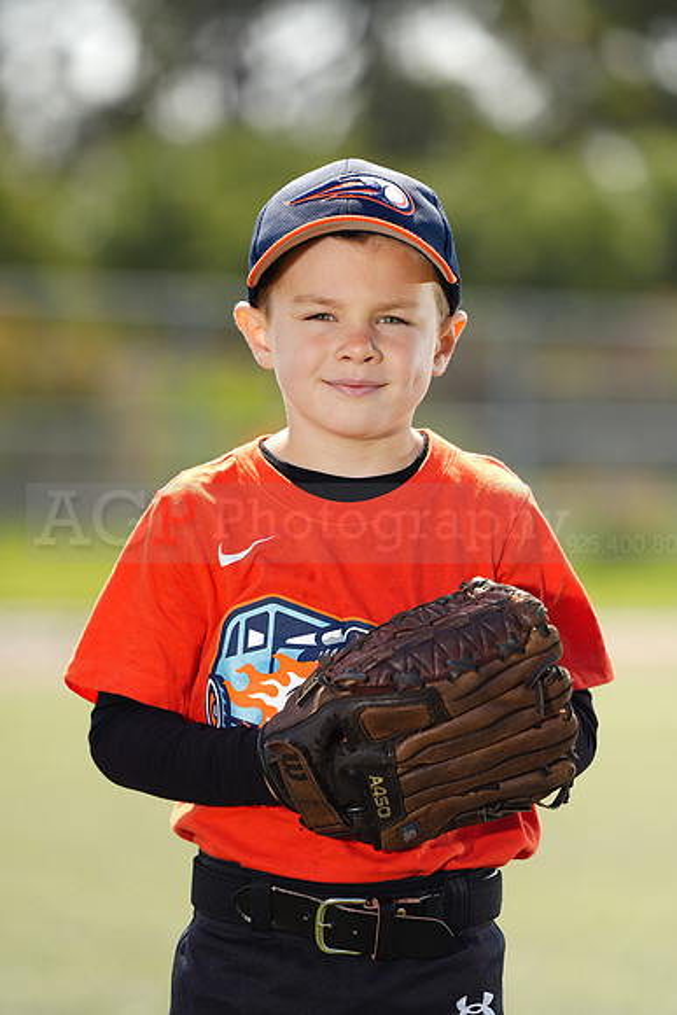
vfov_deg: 10.3
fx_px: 5638
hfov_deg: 6.9
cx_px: 338
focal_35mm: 200
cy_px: 508
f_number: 4
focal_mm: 200
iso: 50
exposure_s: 1/250
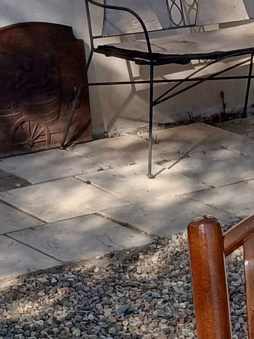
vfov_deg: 14.7
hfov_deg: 12.0
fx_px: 1203
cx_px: 94
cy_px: 532
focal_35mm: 123
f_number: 1.8
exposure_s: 1/262
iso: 20
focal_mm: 3.98
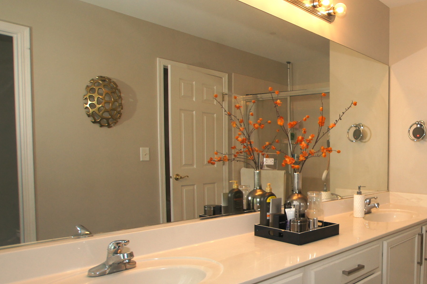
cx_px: 368
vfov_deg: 43.5
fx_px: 354
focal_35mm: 30
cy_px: 166
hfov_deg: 55.6
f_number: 4.5
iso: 400
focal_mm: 11
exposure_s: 1/160
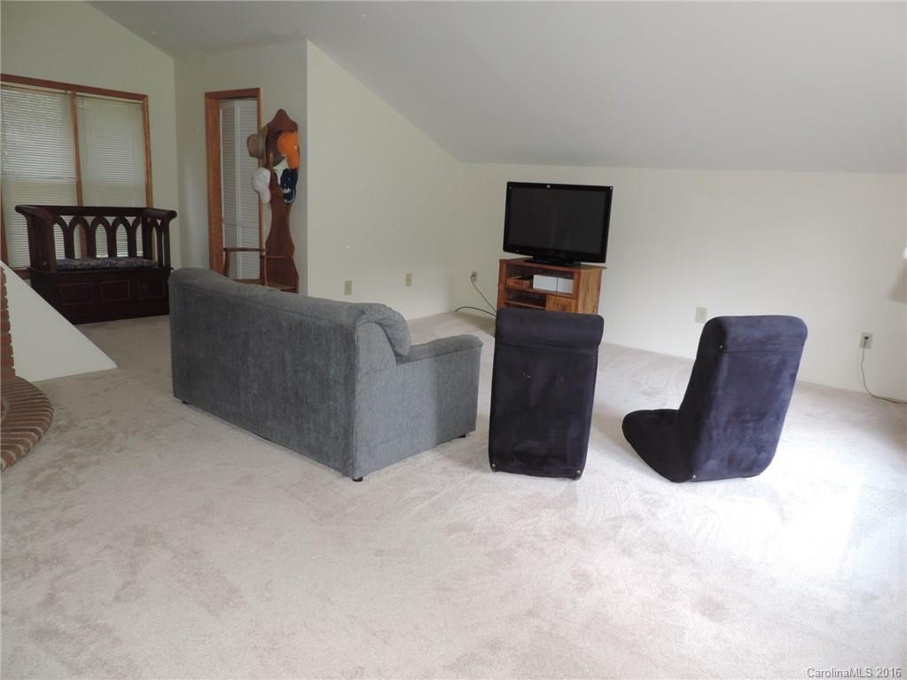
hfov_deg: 71.6
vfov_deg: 56.8
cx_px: 454
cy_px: 340
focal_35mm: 24
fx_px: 629
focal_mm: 4.3
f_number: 3
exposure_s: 1/30
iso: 200
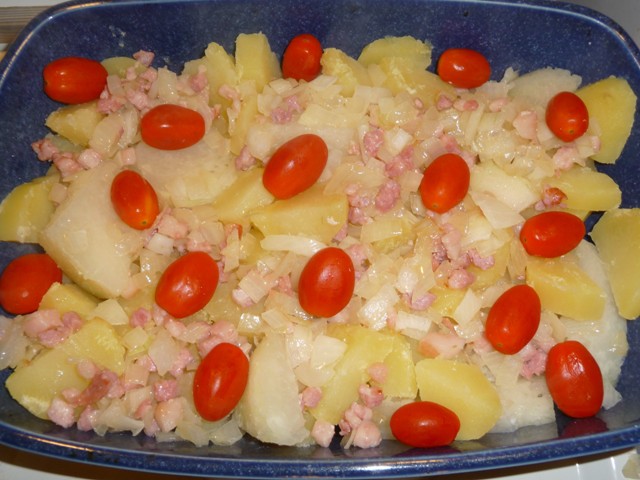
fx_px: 703
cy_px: 240
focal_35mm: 38
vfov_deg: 37.7
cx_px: 320
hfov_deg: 49.0
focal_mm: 6.3
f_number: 3.8
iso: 100
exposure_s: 1/30
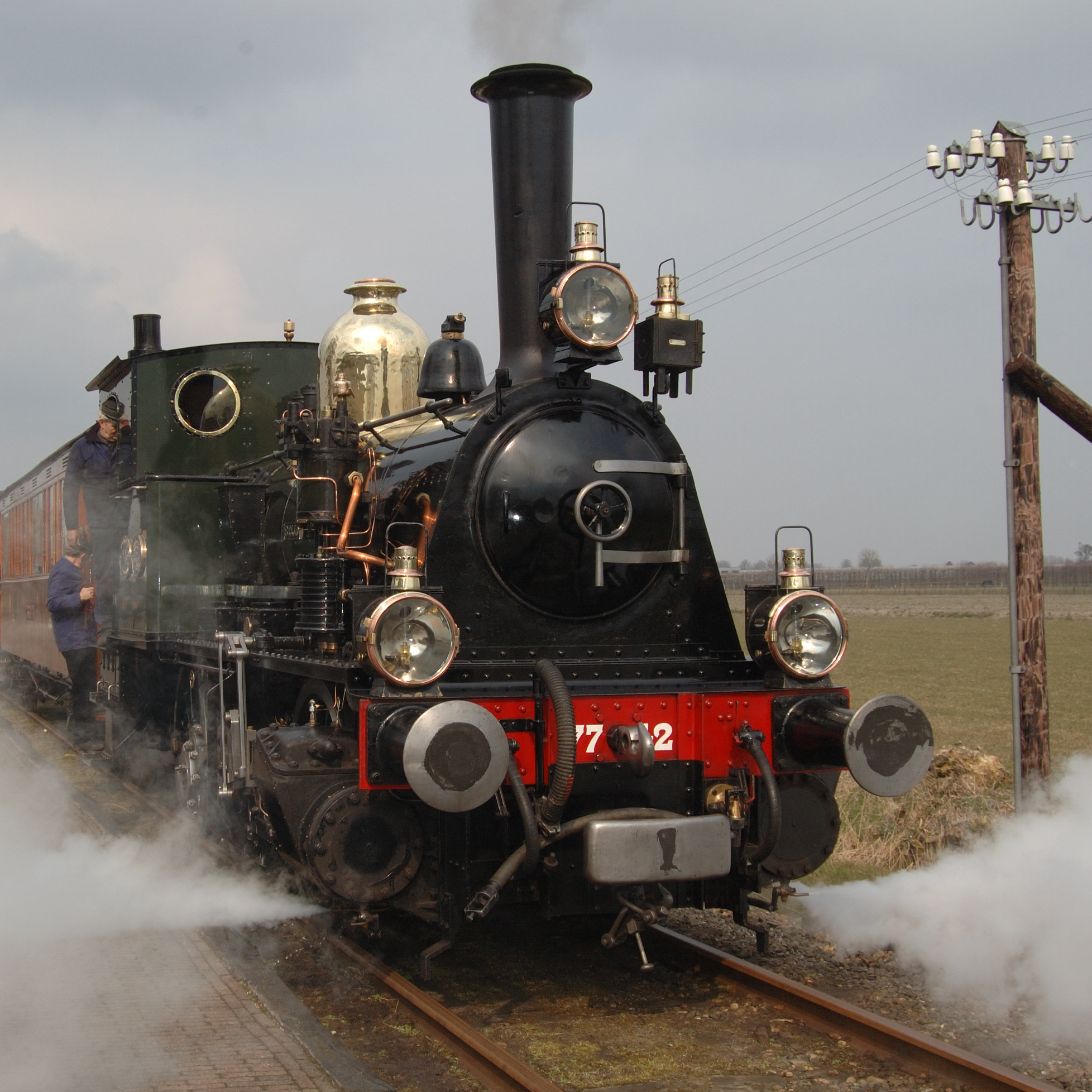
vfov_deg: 36.1
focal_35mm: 47
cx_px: 391
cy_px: 550
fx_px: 1677
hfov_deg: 35.8
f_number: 10
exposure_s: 1/500
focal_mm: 24
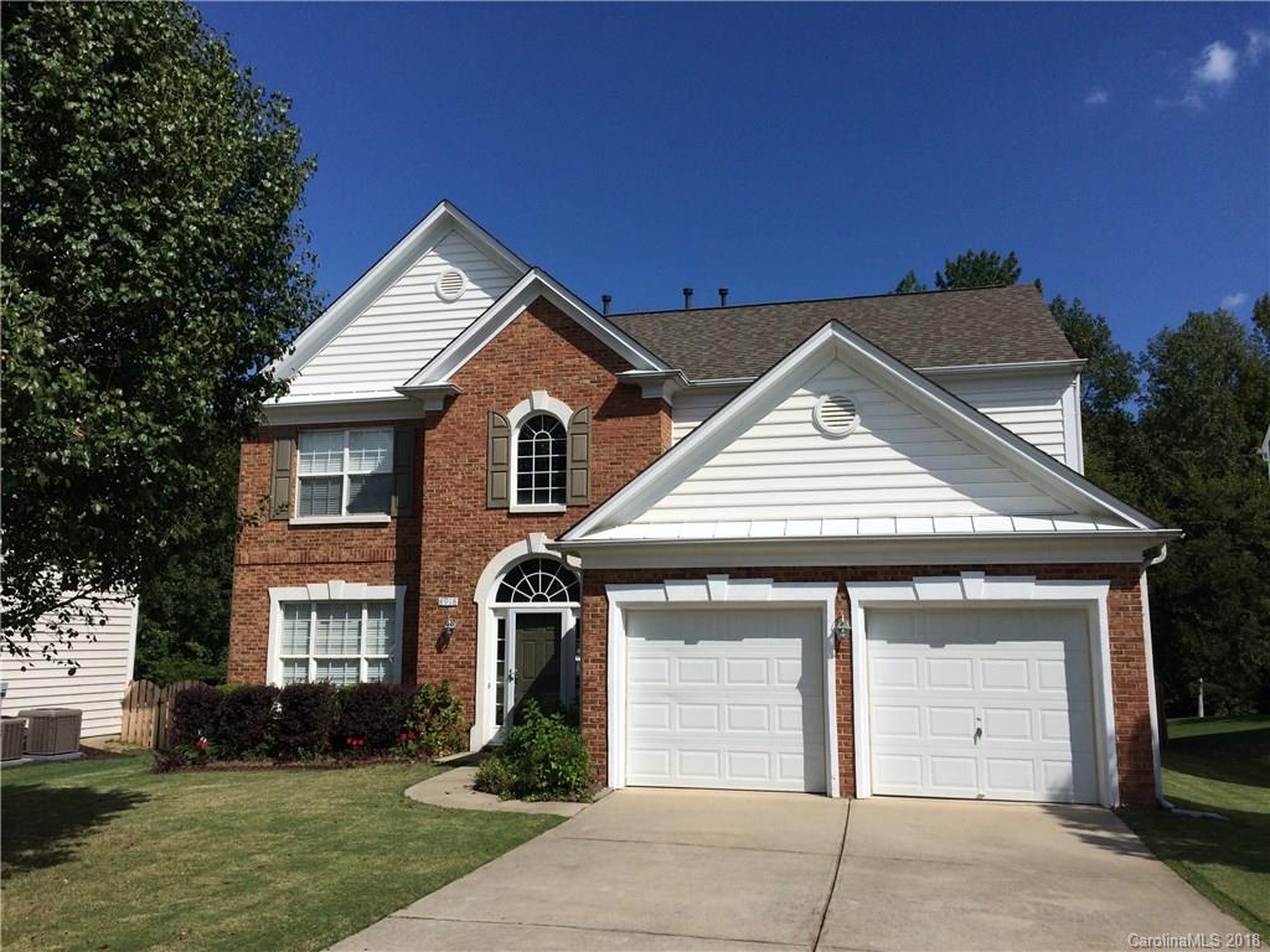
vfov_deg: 48.2
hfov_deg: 61.7
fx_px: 1064
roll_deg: -0.3
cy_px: 476
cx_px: 635
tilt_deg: +8.5
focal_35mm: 29
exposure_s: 1/5882
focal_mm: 4.15
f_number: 2.2
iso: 40
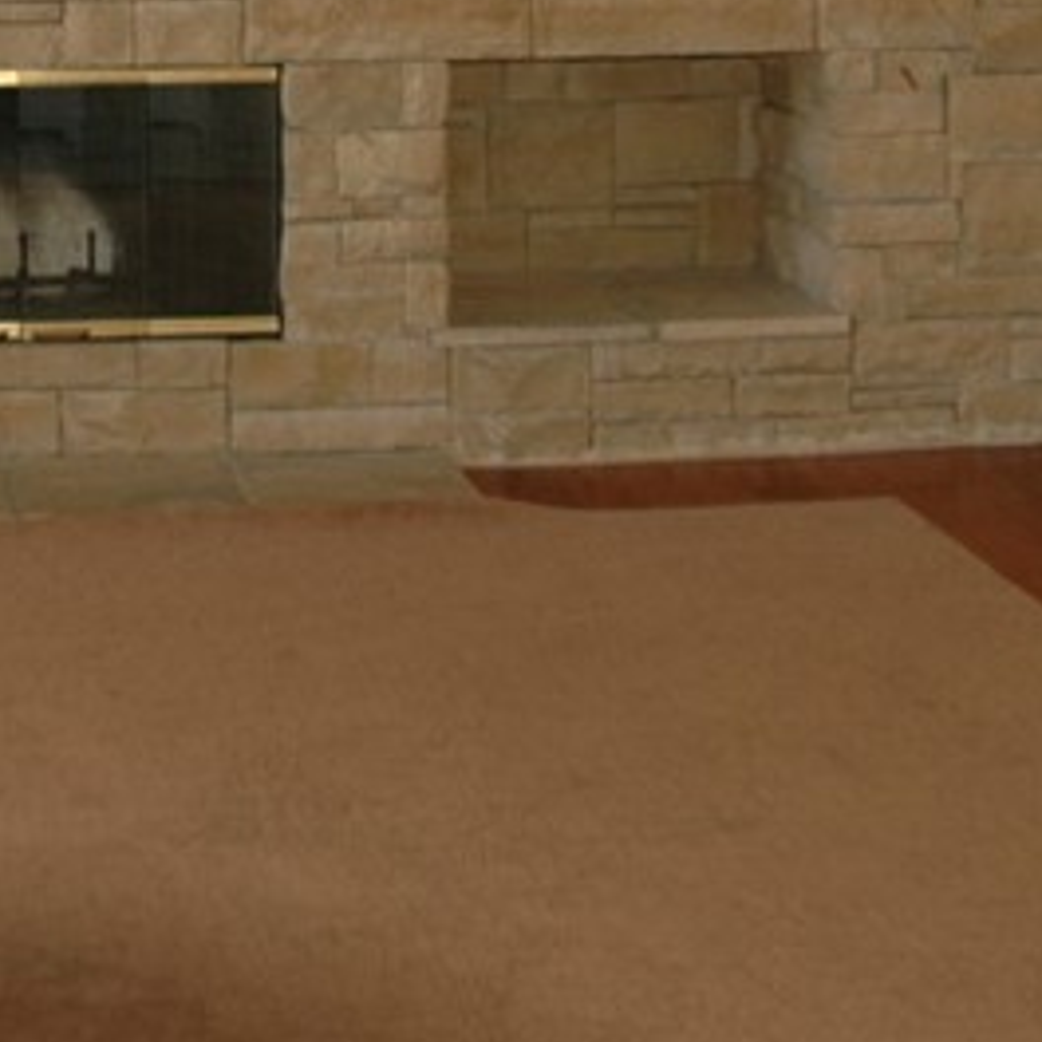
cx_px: -79
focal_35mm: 89
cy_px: -142
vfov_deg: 18.7
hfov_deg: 18.8
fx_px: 3031
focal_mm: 18
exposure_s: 1/80
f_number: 3.5
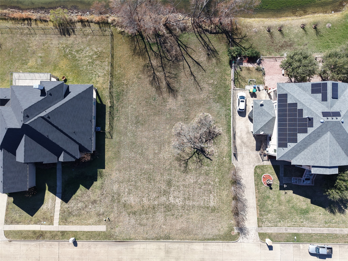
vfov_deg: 56.8
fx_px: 241
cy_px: 130
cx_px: 174
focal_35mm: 24
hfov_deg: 71.6
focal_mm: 8.67
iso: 120
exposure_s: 1/1600
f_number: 1.8
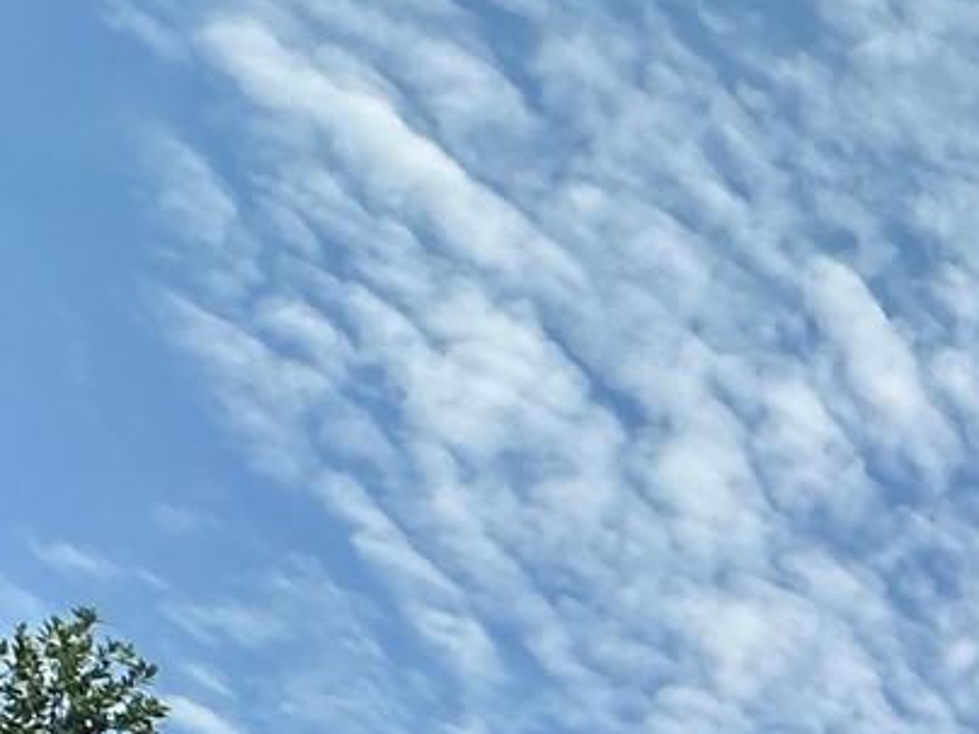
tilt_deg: +2.4
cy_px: 1761
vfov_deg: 14.2
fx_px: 2008
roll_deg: -0.9
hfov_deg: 19.4
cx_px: 1822
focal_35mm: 71
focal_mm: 2.22
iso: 40
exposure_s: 1/1795
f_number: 2.2
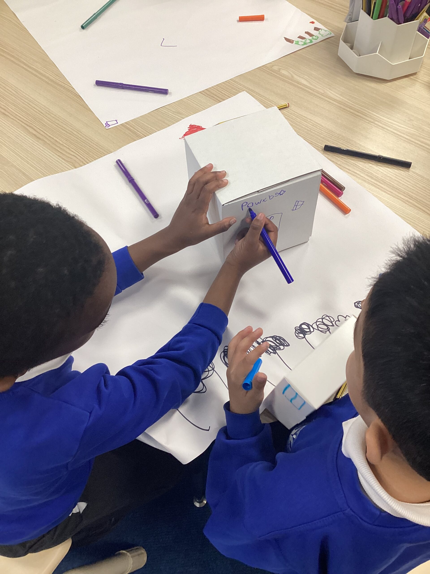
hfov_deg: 45.4
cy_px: 287
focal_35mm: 31
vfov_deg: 58.4
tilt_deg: -55.7
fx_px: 513
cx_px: 215
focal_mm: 3.3
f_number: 2.4
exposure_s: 1/50
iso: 80
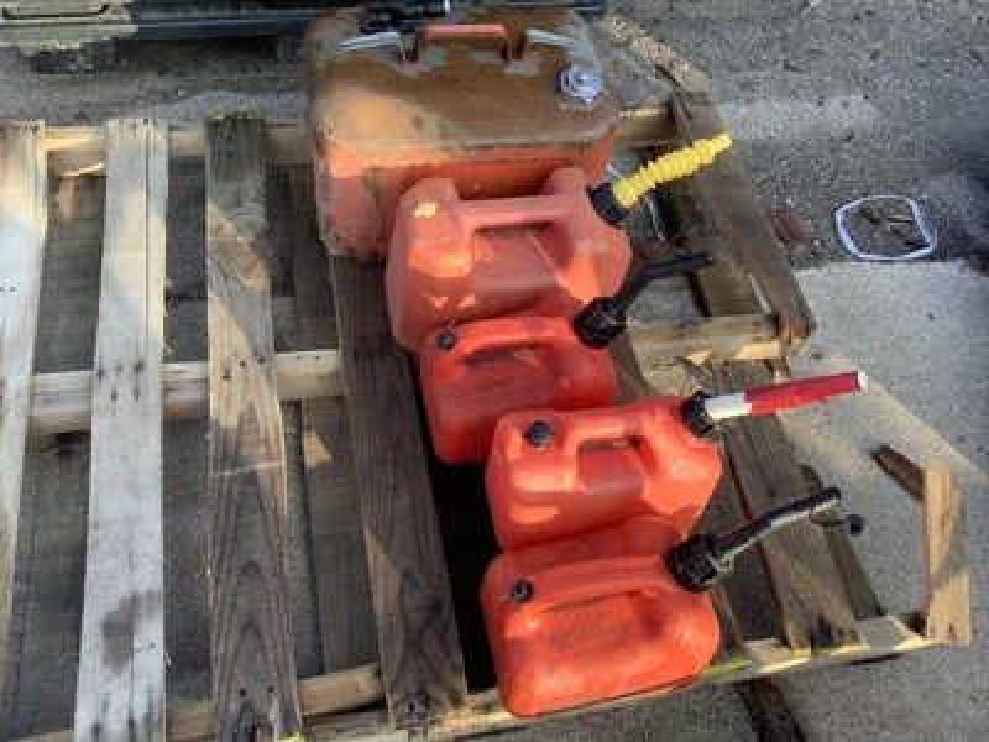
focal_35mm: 31
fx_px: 886
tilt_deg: -56.8
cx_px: 494
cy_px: 371
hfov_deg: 58.4
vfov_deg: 45.4
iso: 32
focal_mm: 3.3
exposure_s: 1/120
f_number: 2.4
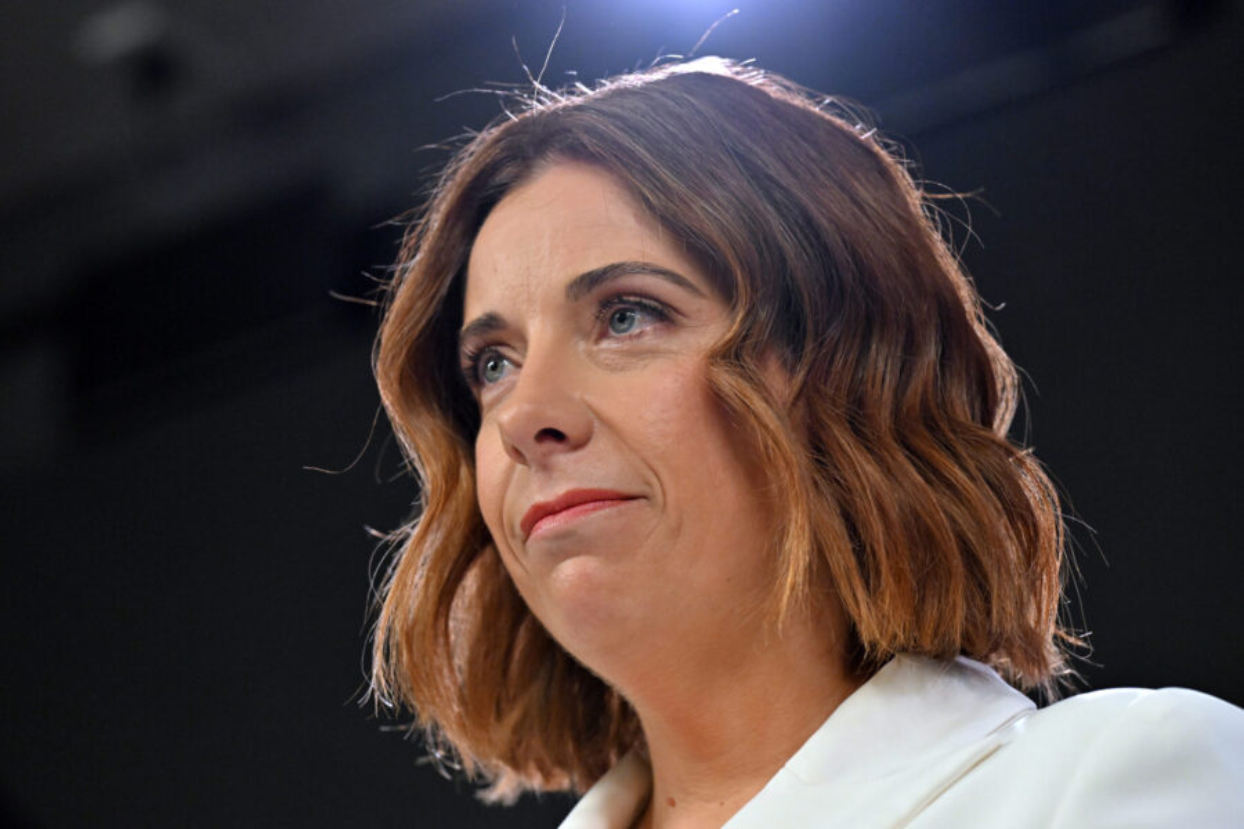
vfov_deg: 6.9
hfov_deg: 10.3
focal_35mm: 200
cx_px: 622
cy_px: 414
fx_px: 6911
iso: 4000
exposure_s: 1/320
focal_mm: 200
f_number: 5.6
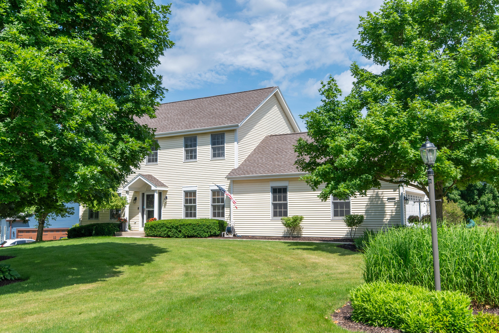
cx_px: 250
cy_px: 166
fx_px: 499
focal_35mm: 36
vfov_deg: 36.9
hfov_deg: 53.1
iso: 250
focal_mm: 24
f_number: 8
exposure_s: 1/640
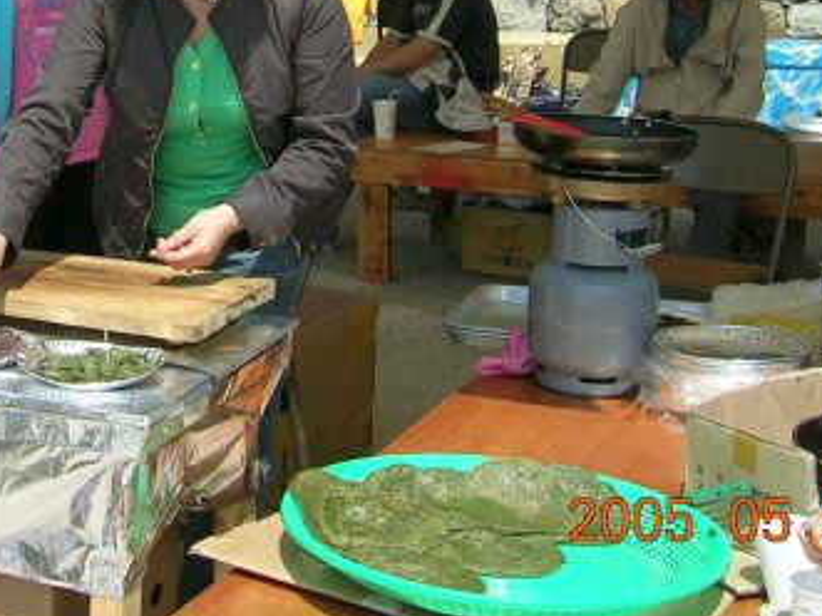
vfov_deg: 19.3
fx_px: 1757
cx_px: 139
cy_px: 4
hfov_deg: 25.8
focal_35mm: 74
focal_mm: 5.4
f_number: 4.8
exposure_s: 1/389
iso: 50
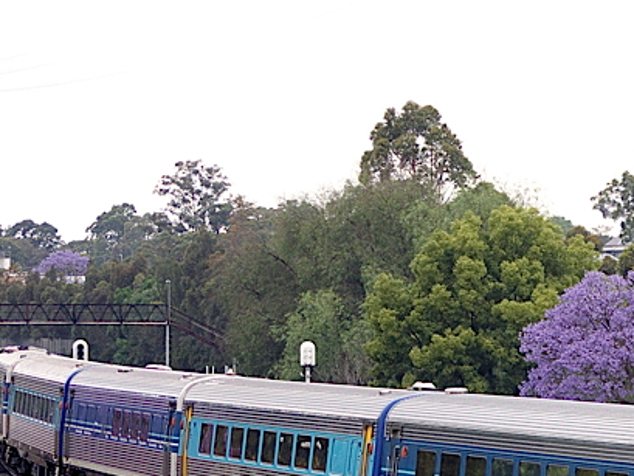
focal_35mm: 315
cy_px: 549
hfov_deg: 6.3
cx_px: 664
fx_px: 5779
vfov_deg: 4.7
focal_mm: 73
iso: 400
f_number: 4
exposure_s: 1/400
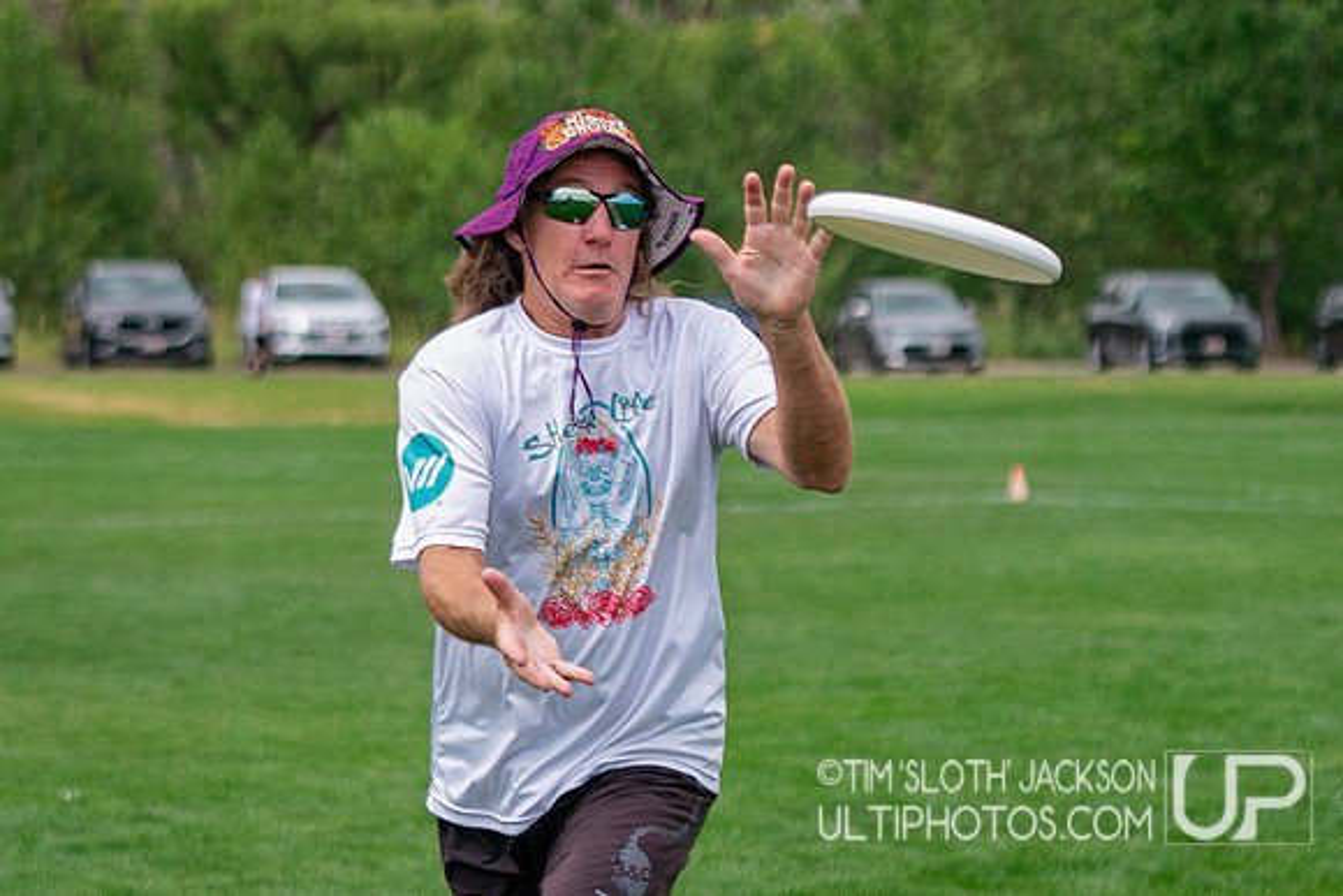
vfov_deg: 7.9
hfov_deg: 11.8
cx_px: 581
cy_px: 661
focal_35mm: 174
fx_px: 6510
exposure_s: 1/10000
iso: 640
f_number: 2.8
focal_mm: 70
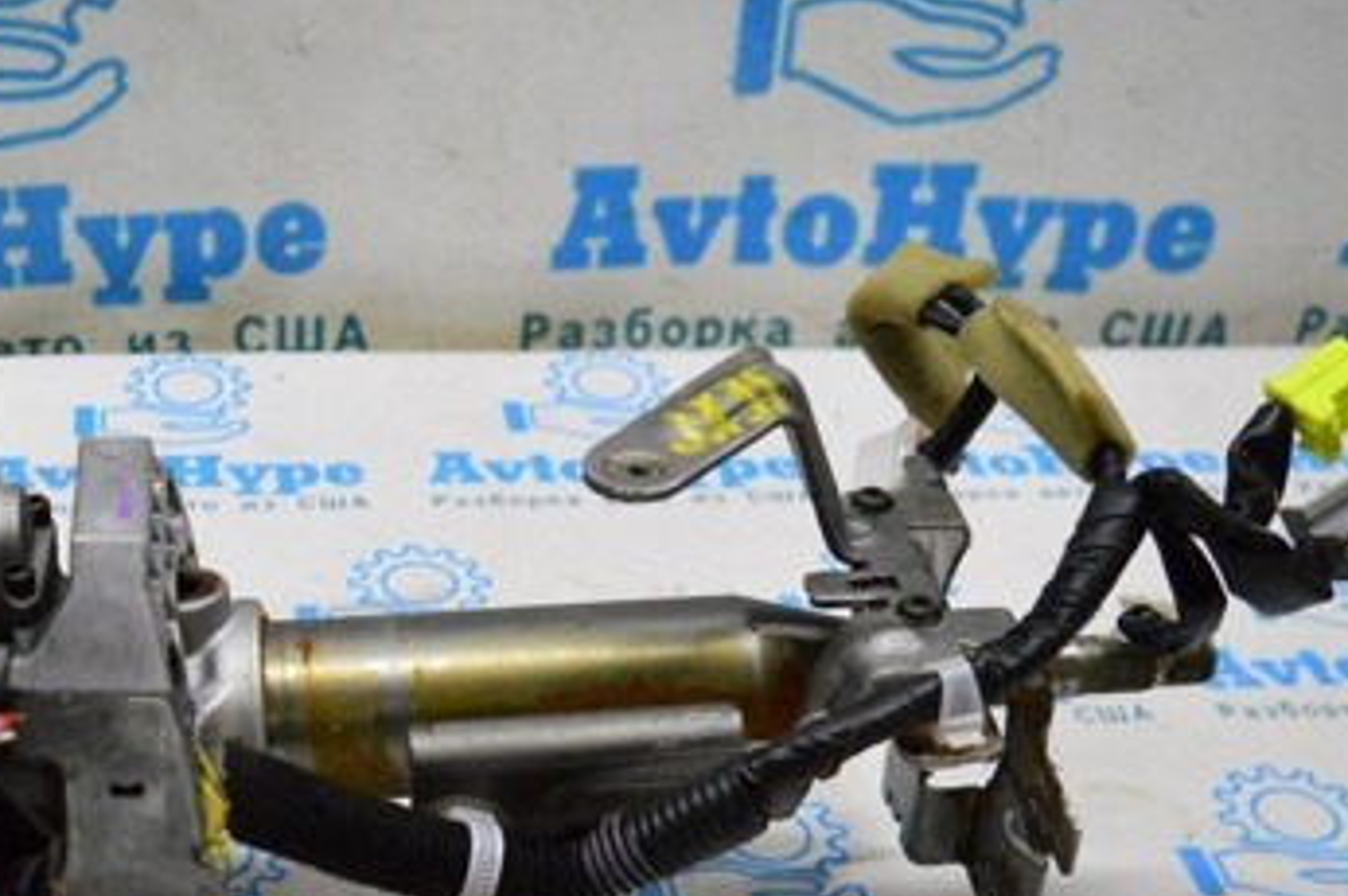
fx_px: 2282
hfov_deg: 32.2
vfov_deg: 22.1
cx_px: 316
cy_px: 629
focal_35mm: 61
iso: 6400
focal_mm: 22
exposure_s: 1/1000
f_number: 3.8
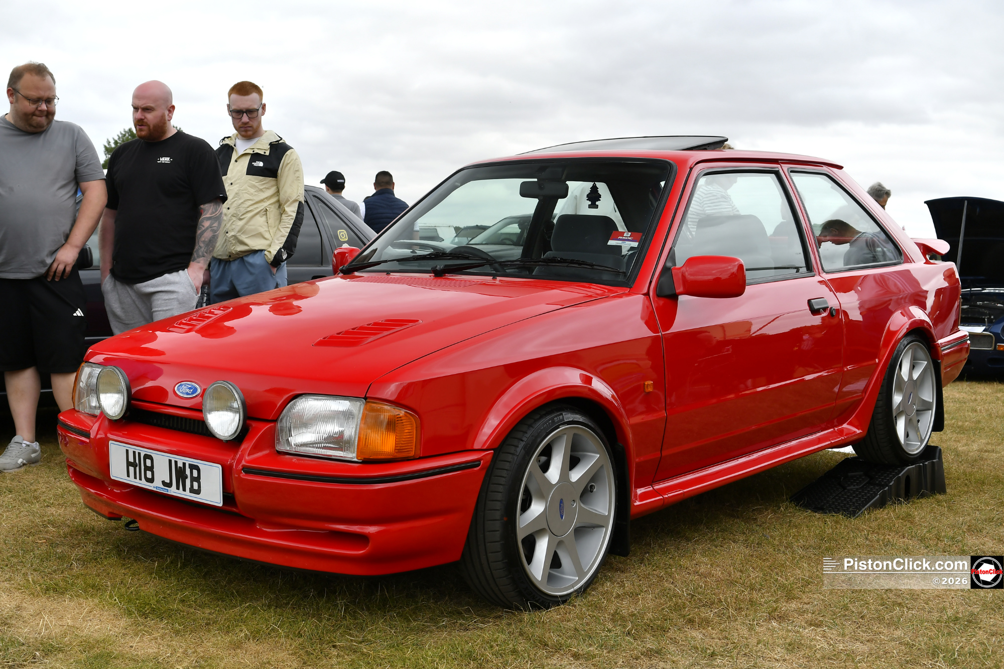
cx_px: 502
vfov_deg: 29.9
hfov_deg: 43.6
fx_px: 1255
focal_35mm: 45
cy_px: 334
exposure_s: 1/200
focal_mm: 30
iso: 160
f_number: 6.3
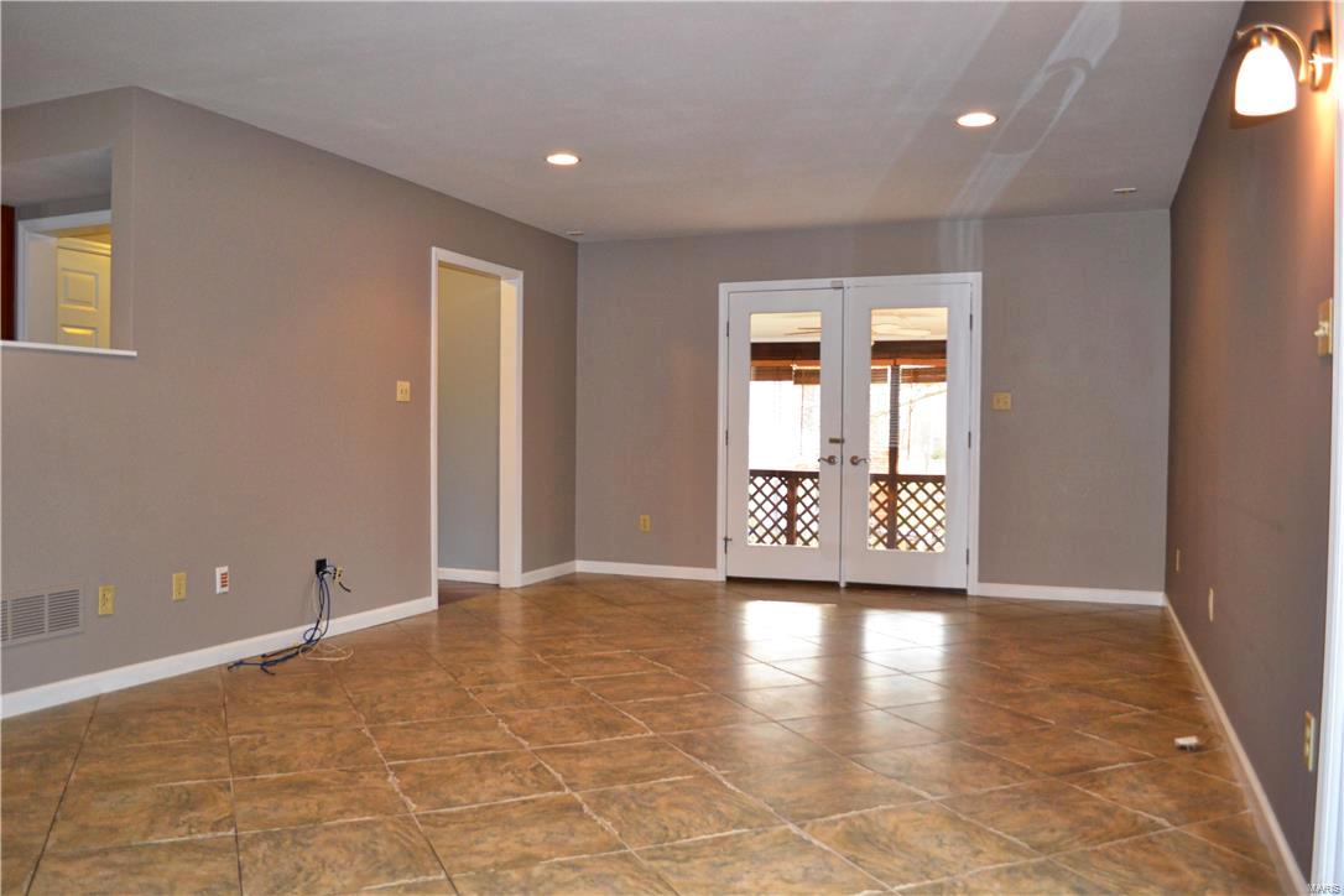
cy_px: 448
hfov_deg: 67.4
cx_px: 672
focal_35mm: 27
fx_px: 1008
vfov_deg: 47.9
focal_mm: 18
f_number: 3.5
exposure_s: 1/60
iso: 640
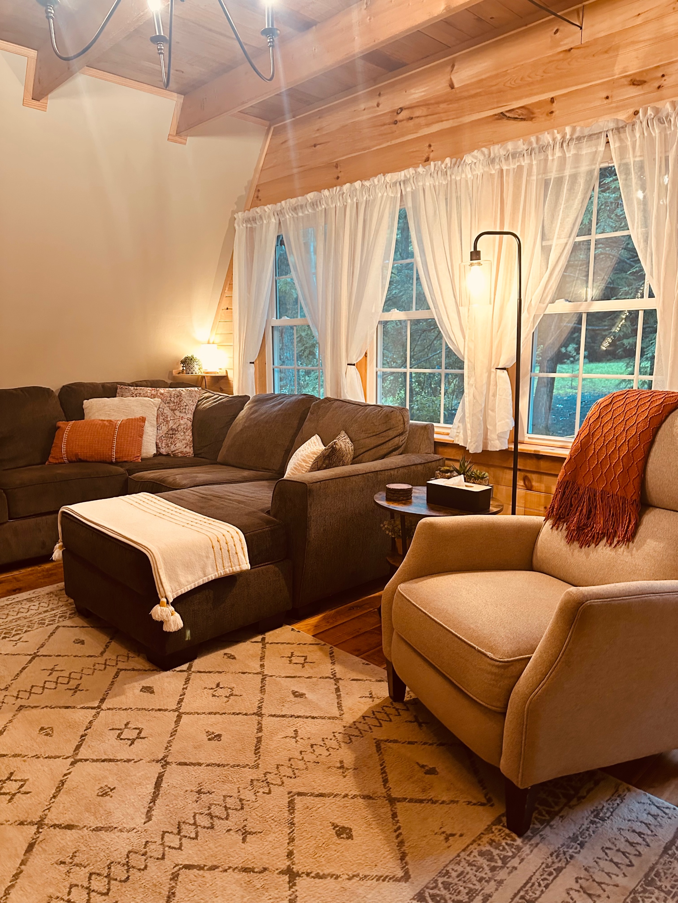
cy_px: 452
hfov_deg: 56.8
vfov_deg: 71.6
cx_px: 339
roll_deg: -0.3
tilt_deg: -7.9
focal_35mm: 24
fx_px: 627
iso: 640
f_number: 1.78
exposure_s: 1/40
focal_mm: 6.86
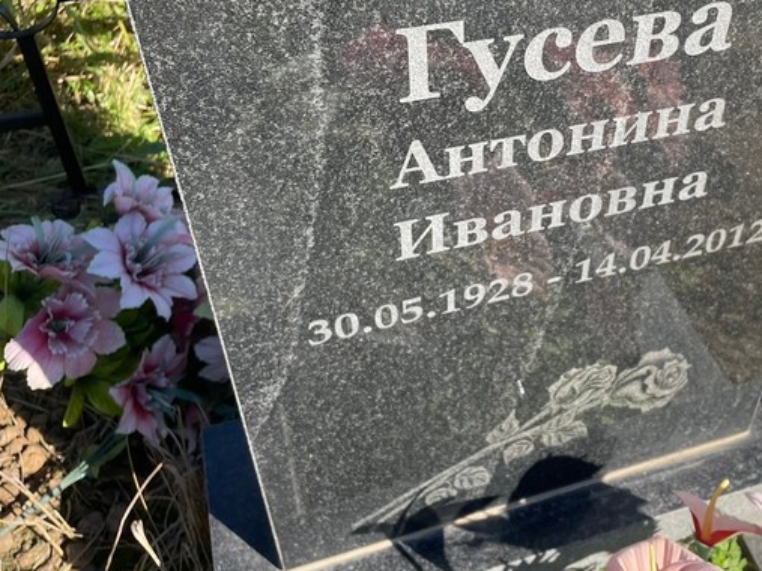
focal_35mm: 41
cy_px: 192
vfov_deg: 34.8
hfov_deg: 45.0
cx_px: 520
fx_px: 902
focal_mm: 4.2
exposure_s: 1/1366
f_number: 1.6
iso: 32
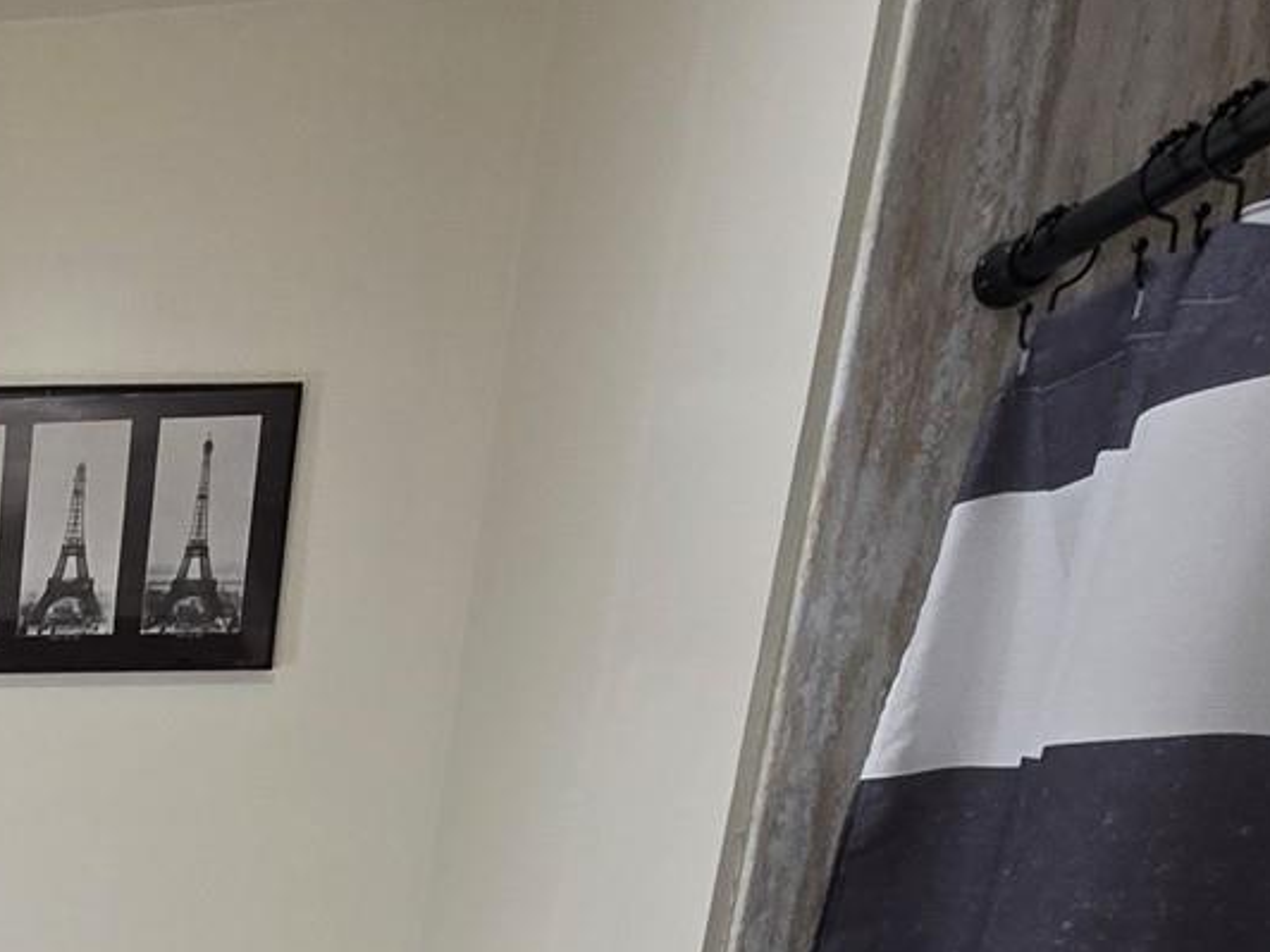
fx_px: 1834
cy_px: 1513
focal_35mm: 50
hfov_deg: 28.8
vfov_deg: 22.5
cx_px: -492
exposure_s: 1/60
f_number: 2.2
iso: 50
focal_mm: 2.2
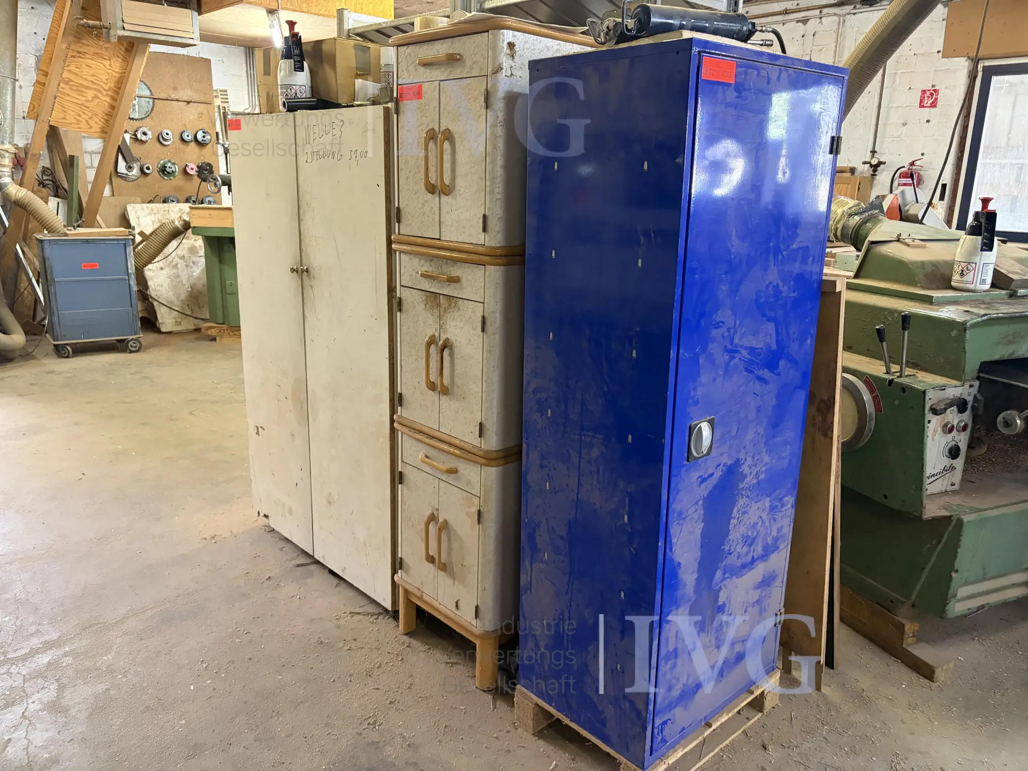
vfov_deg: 53.1
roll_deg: -1.2
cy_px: 386
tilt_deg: -14.1
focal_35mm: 26
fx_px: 772
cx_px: 514
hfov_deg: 67.3
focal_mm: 5.96
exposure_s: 1/50
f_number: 1.6
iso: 500
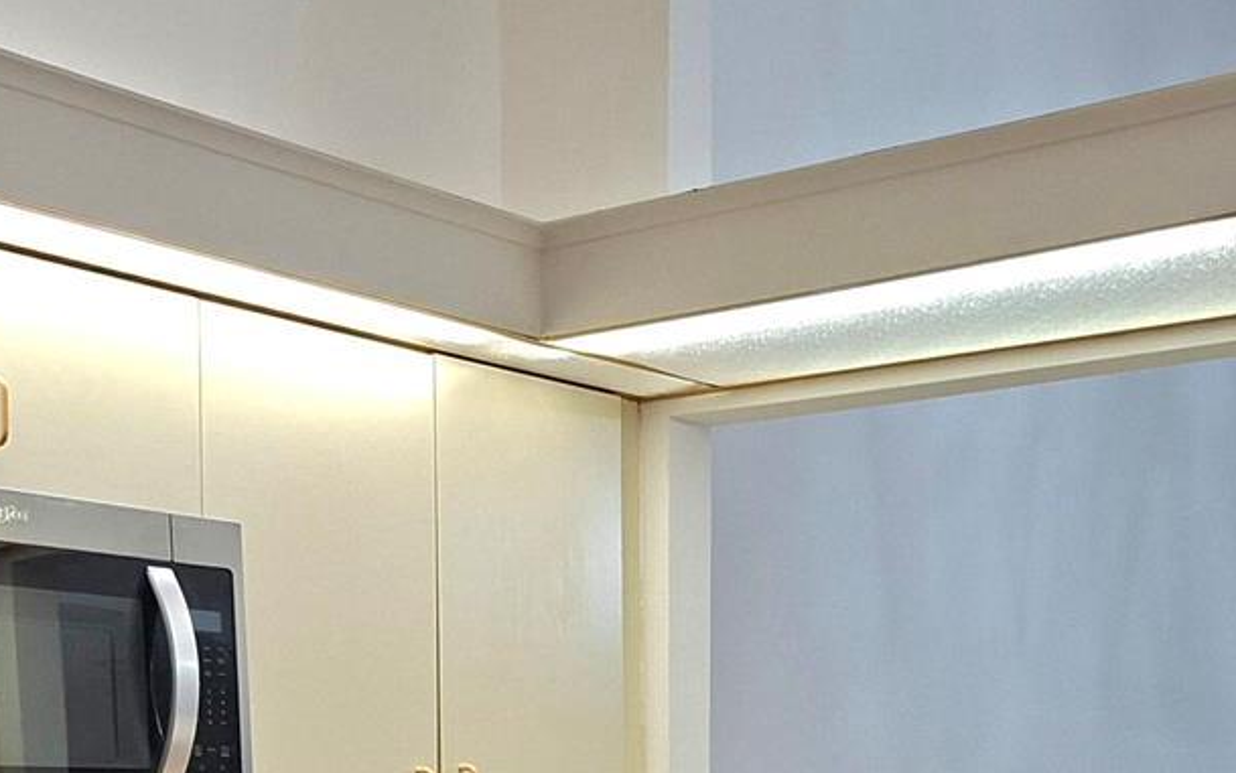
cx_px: 654
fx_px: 2156
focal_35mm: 64
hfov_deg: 32.0
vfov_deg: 19.1
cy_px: 935
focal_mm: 5.54
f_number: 1.8
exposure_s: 1/120
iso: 64
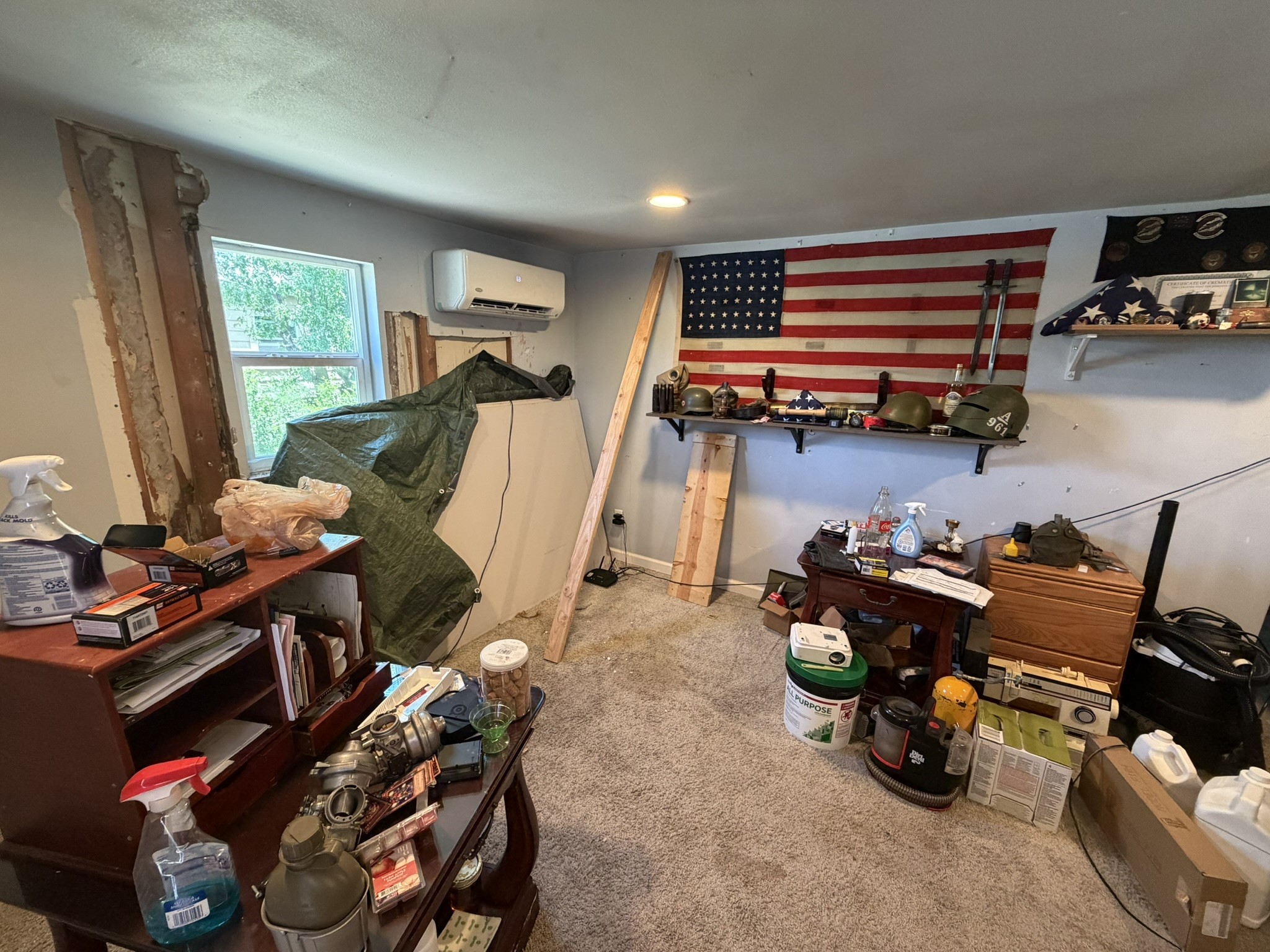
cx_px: 635
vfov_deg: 85.7
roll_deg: -1.6
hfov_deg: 102.1
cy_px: 476
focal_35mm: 14
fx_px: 514
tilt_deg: -13.6
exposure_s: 1/60
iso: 320
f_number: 2.2
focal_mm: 2.22
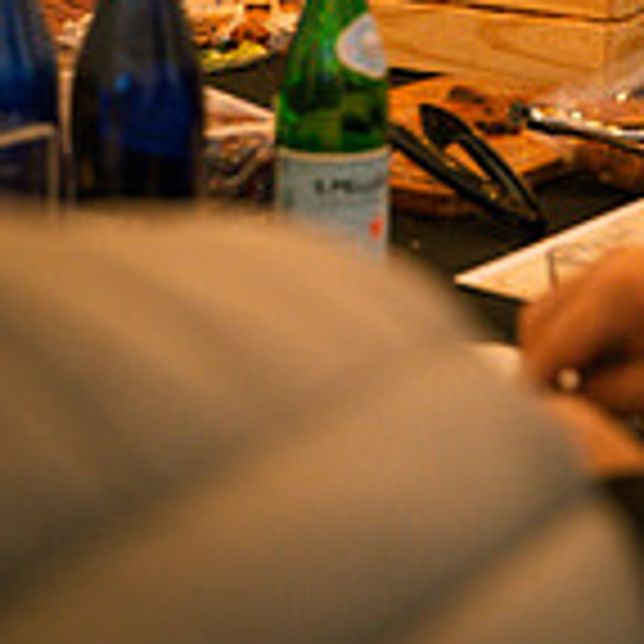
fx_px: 2315
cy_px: -239
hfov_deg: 15.5
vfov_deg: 15.0
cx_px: 662
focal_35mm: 110
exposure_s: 1/160
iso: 1250
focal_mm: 41
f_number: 3.2
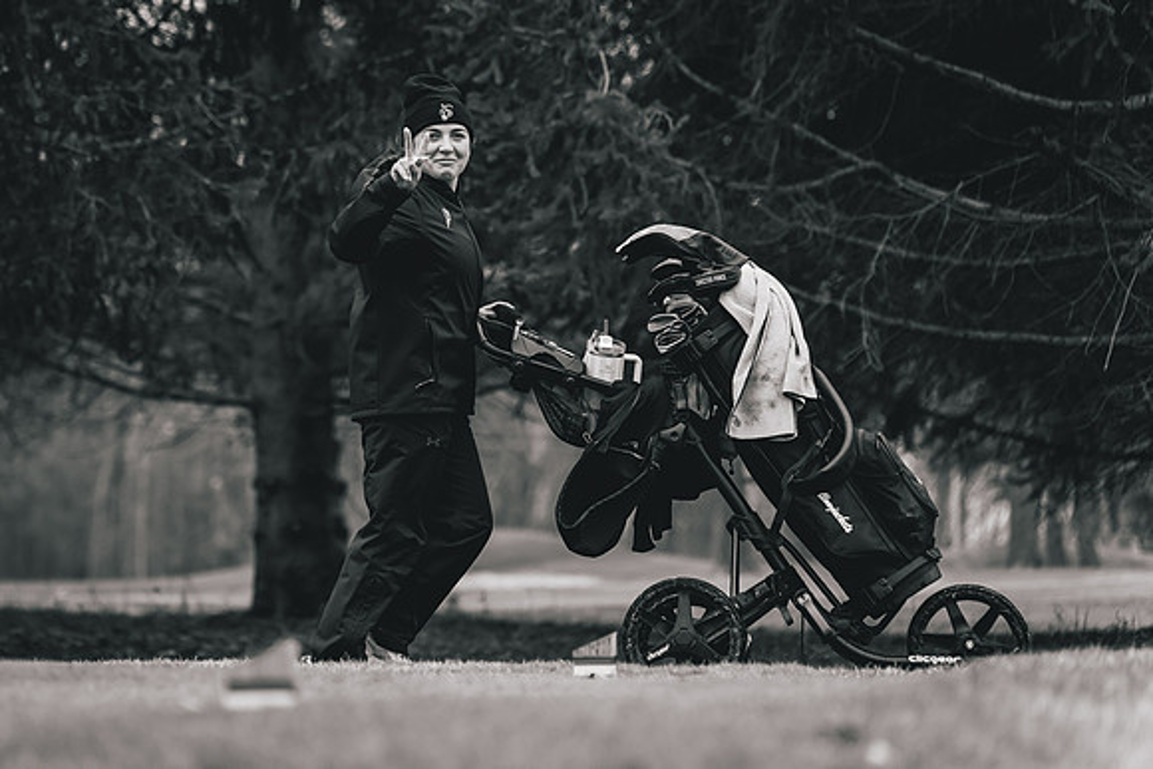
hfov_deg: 13.7
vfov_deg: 9.2
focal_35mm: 149
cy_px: 296
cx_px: 419
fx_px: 4780
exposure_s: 1/4000
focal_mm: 116
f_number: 2.8
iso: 640
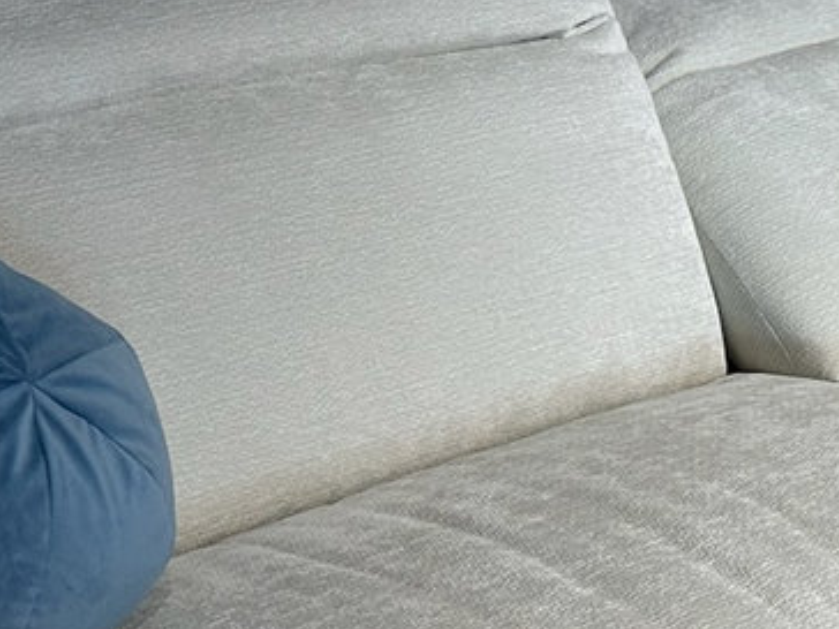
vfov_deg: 14.7
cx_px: 913
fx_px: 2399
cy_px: 614
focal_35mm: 99
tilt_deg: -26.1
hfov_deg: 19.1
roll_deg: +0.1
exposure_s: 1/100
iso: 125
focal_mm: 6.86
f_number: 1.78
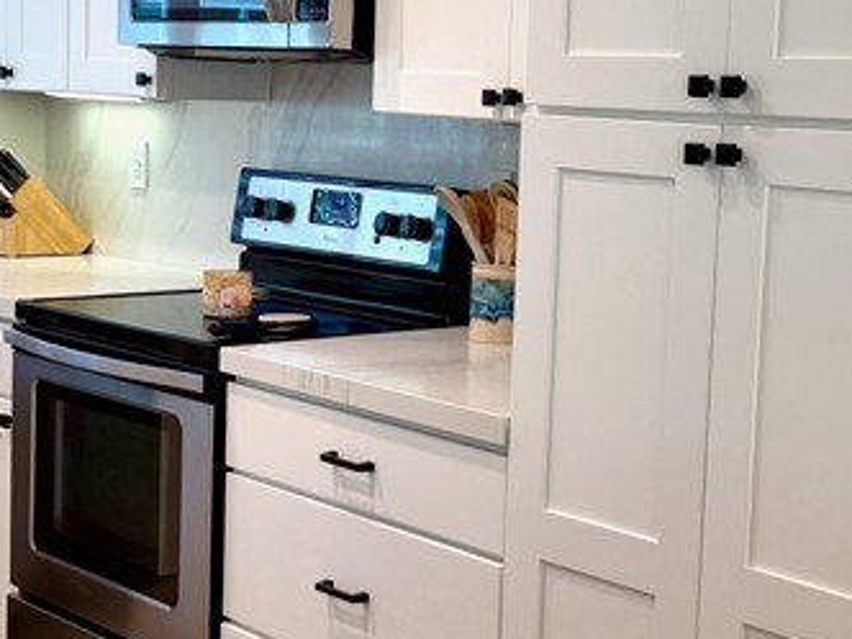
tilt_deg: -6.5
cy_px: 277
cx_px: 459
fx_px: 1821
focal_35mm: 74
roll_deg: -2.8
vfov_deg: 19.9
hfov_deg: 26.3
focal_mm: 6.76
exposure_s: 1/120
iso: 64
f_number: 1.78
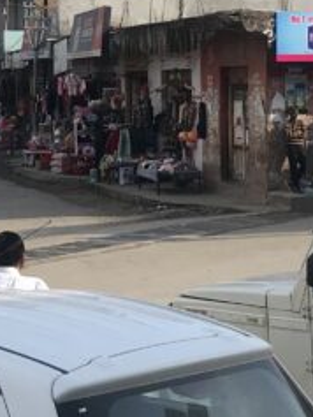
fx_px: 1457
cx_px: 63
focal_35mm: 121
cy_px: 2
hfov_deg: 12.2
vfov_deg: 16.0
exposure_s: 1/1742
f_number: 1.8
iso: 20
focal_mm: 3.99
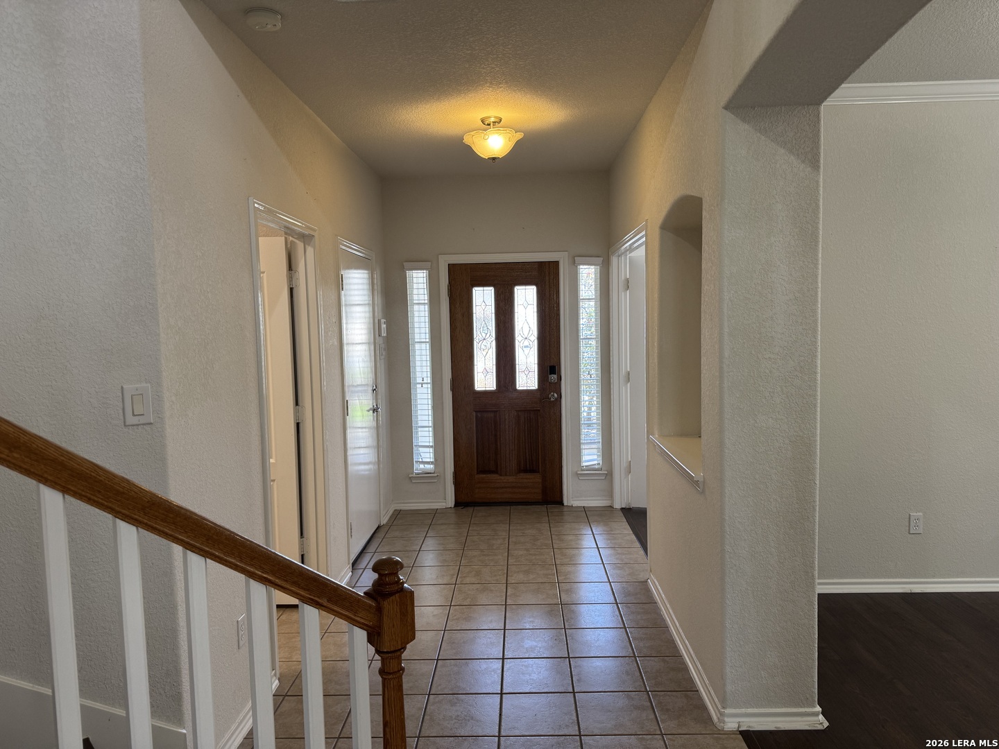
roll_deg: +2.0
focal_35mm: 24
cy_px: 374
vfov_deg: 56.8
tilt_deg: -6.2
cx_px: 500
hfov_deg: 71.6
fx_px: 693
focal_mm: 6.76
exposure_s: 1/60
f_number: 1.78
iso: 125
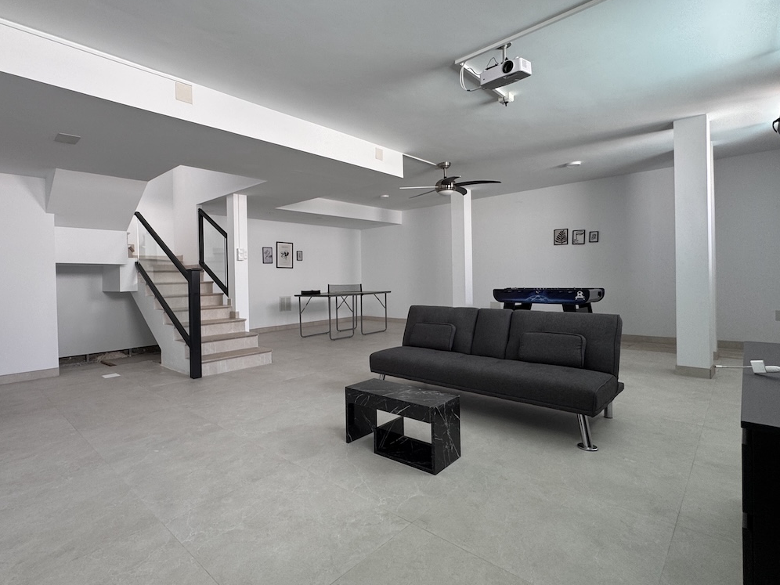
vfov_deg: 71.6
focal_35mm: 18
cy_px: 284
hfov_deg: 86.6
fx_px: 406
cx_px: 310
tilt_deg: -0.2
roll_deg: +1.1
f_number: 2.2
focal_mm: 2.22
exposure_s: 1/99
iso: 80
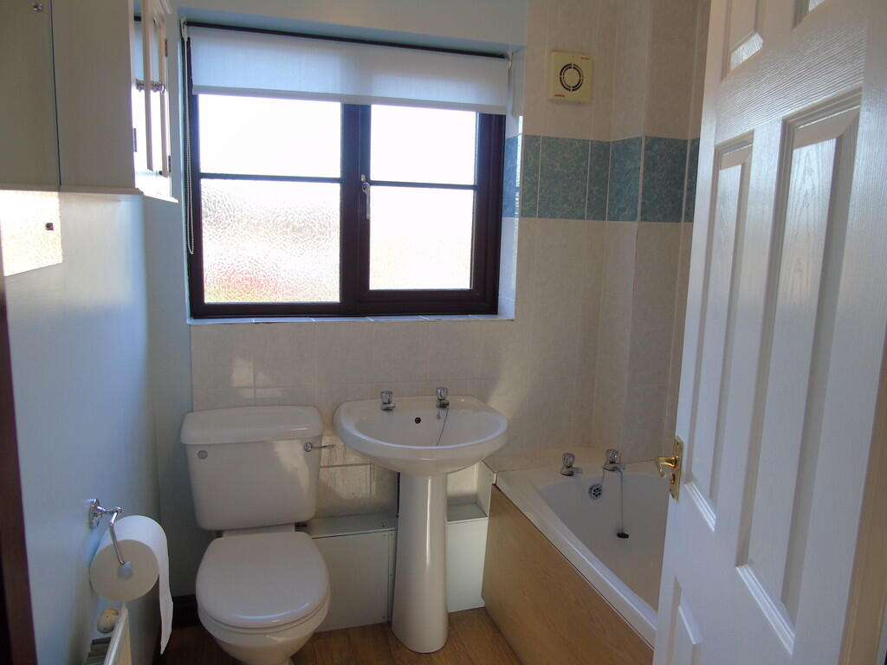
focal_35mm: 25
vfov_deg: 54.9
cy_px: 332
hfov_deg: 69.4
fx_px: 641
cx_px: 444
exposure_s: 1/40
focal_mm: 4.4
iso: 80
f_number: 3.4
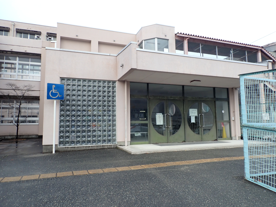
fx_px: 199
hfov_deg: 69.4
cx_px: 138
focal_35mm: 25
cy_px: 104
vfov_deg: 54.9
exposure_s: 1/200
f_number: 2.8
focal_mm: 4.5
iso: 100
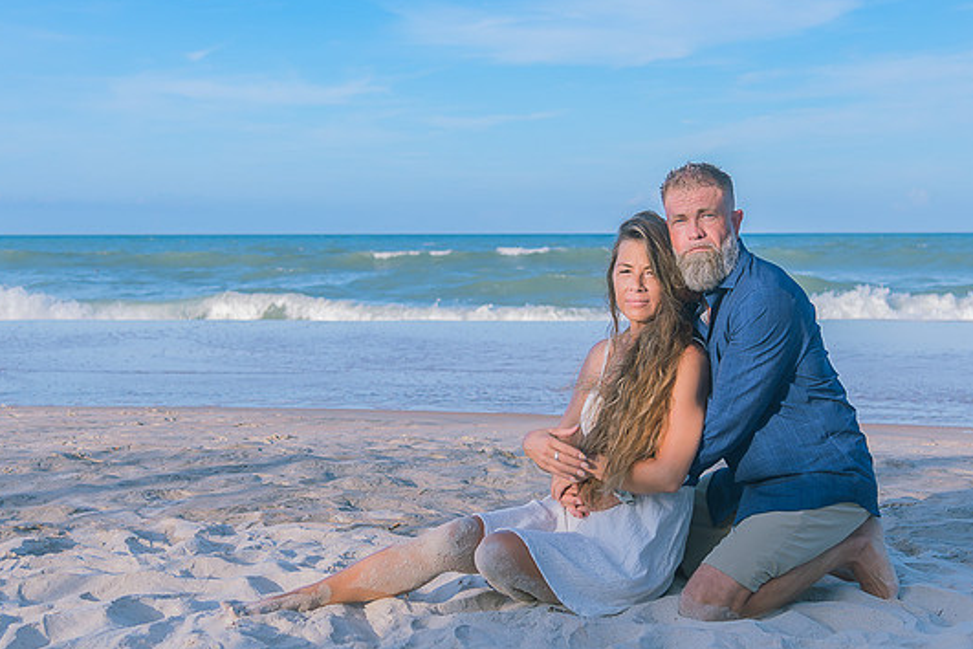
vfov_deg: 22.3
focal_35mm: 61
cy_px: 304
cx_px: 505
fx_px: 1649
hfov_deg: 32.9
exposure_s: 1/200
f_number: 4
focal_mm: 44
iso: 100
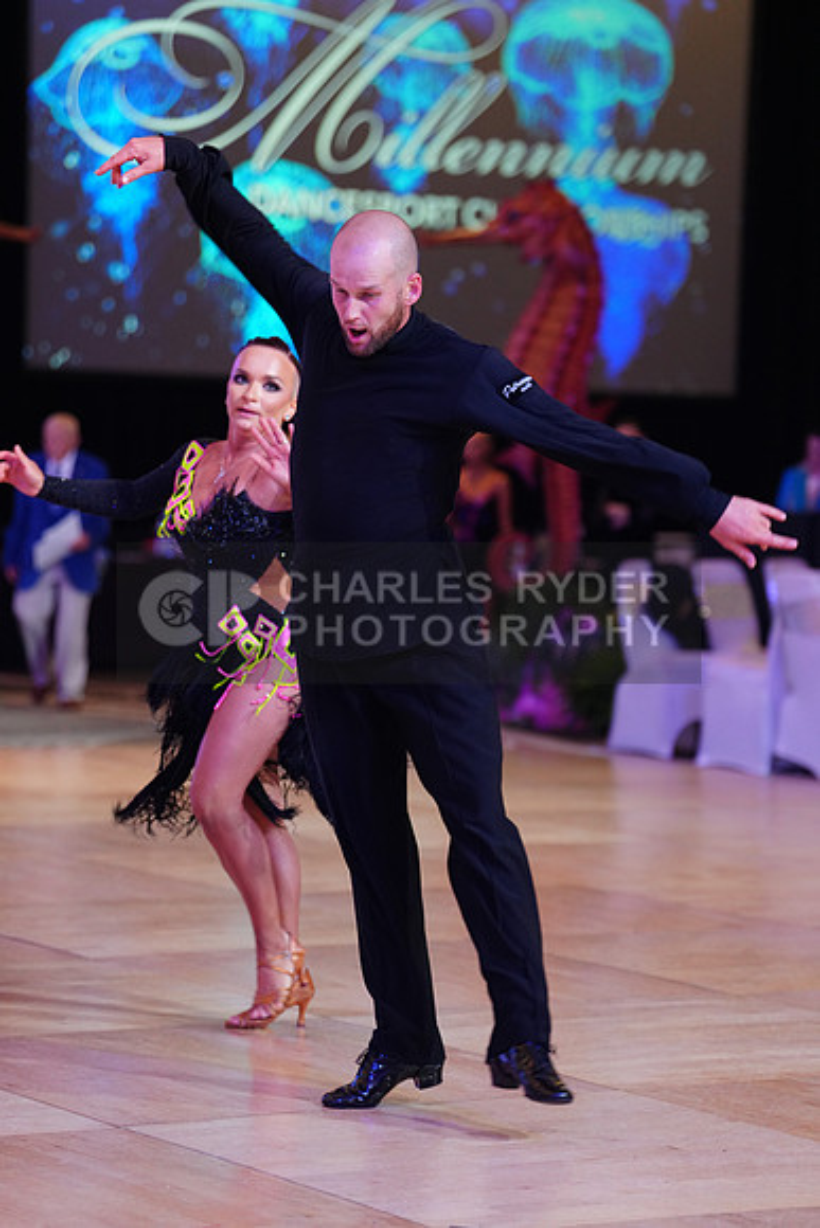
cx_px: 410
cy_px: 614
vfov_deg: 18.1
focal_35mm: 113
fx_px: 3858
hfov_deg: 12.1
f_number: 2.8
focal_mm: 113
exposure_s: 1/320
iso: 2000
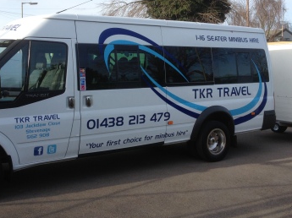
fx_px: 438
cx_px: 155
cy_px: 67
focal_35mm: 52
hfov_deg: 36.8
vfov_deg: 27.7
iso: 50
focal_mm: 4.28
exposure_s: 1/665
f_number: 2.4
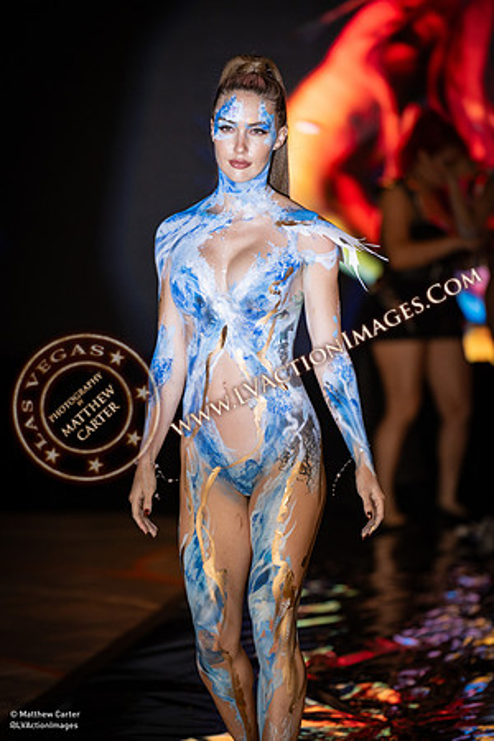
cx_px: 247
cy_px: 370
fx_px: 4116
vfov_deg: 10.3
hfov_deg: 6.9
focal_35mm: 200
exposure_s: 1/320
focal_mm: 200
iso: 1250
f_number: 2.8
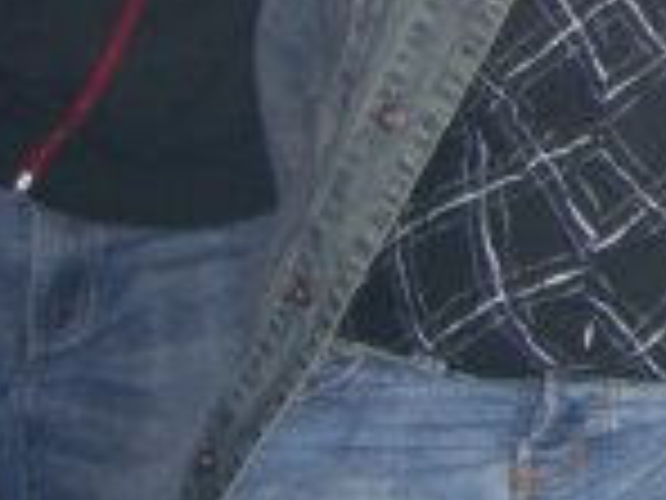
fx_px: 2963
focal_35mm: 154
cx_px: 1328
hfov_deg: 11.5
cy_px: -320
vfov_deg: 9.3
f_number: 2.8
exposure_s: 1/60
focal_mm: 7.9
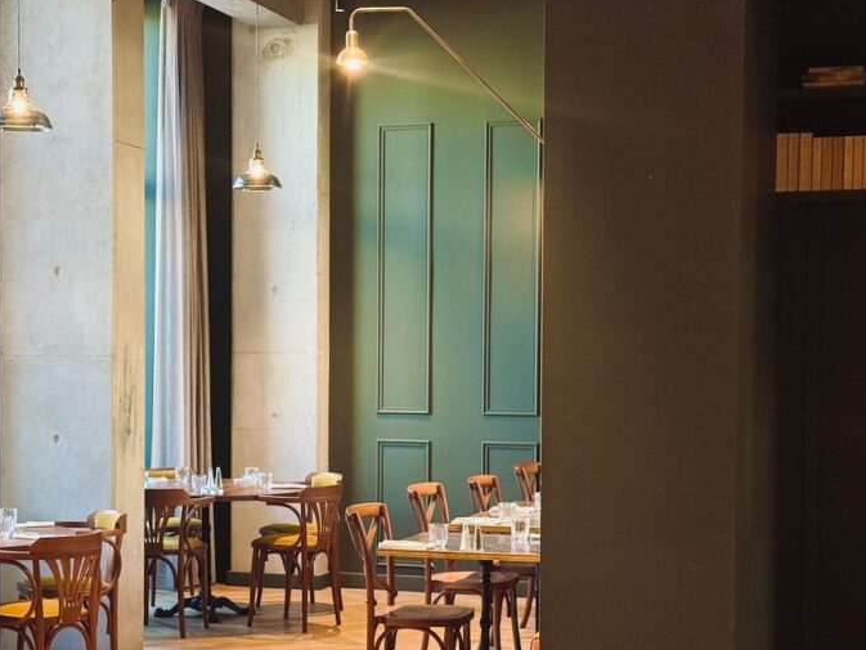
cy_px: 405
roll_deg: -0.5
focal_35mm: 73
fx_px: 1827
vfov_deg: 20.1
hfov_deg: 26.6
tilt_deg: -1.3
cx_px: 326
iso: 200
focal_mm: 6.76
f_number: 1.78
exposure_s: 1/100
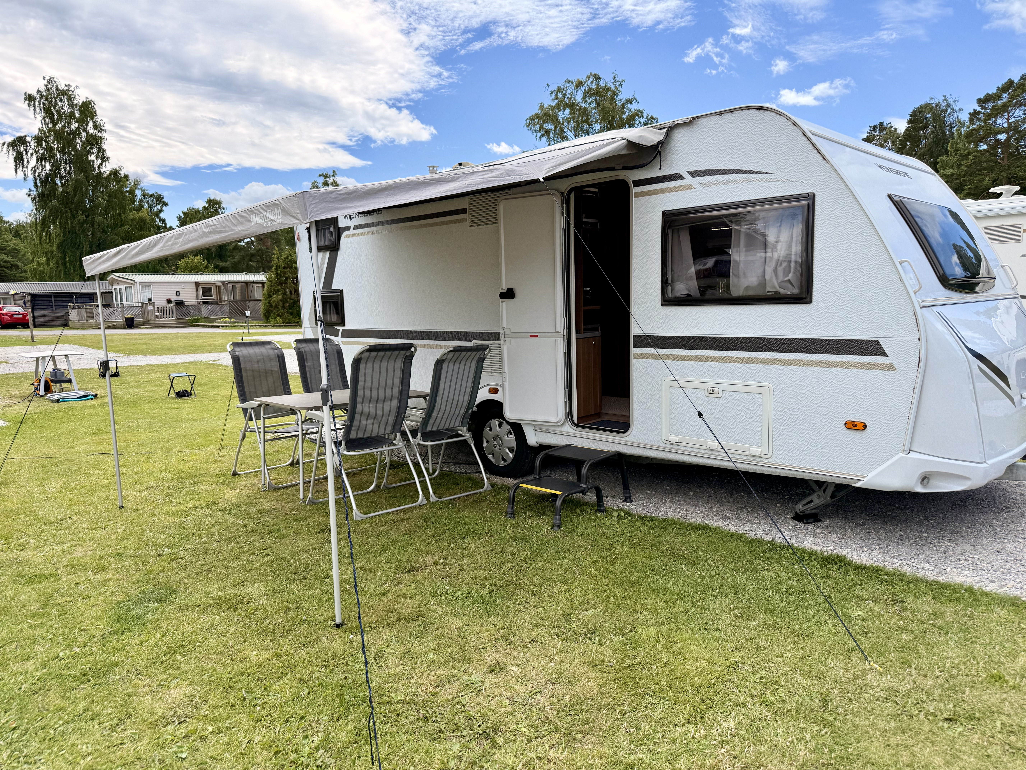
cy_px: 385
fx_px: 711
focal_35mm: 24
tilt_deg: -7.2
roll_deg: +2.0
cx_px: 513
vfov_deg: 56.8
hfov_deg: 71.6
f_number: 1.78
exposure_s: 1/4673
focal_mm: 6.76
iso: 100
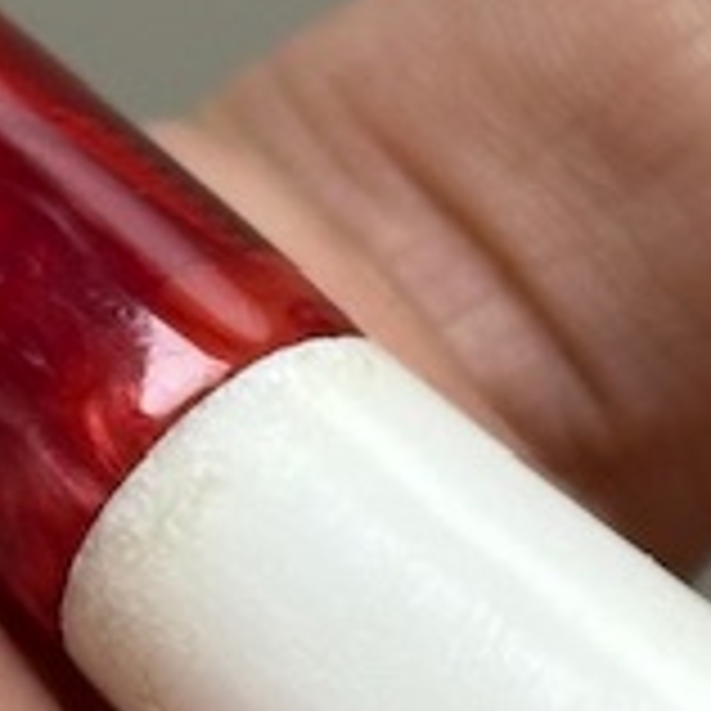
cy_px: 436
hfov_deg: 5.1
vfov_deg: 5.1
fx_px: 7971
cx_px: 472
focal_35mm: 343
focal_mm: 6.86
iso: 64
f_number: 1.78
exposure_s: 1/121
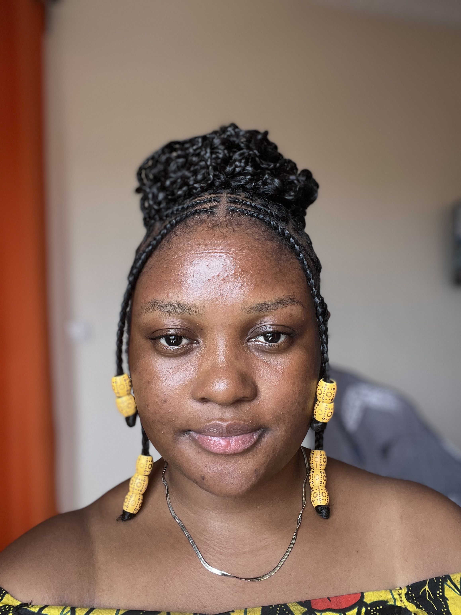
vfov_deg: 60.0
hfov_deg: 46.8
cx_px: 230
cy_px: 308
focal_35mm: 30
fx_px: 533
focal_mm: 2.71
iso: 100
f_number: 2.2
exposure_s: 1/64
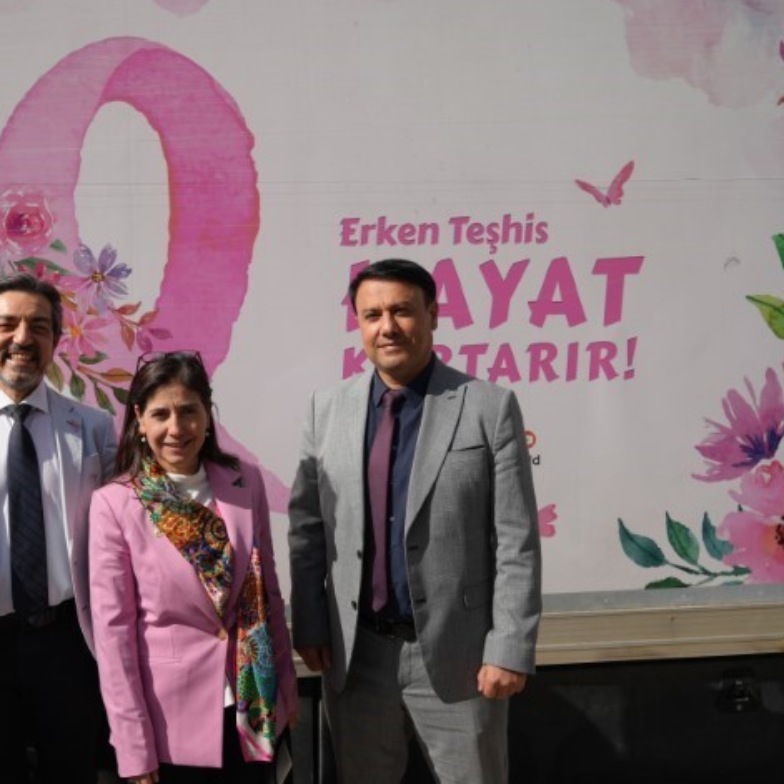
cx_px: 213
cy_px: 394
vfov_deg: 42.8
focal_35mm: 39
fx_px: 999
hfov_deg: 41.8
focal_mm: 30
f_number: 5
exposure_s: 1/1250
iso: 100
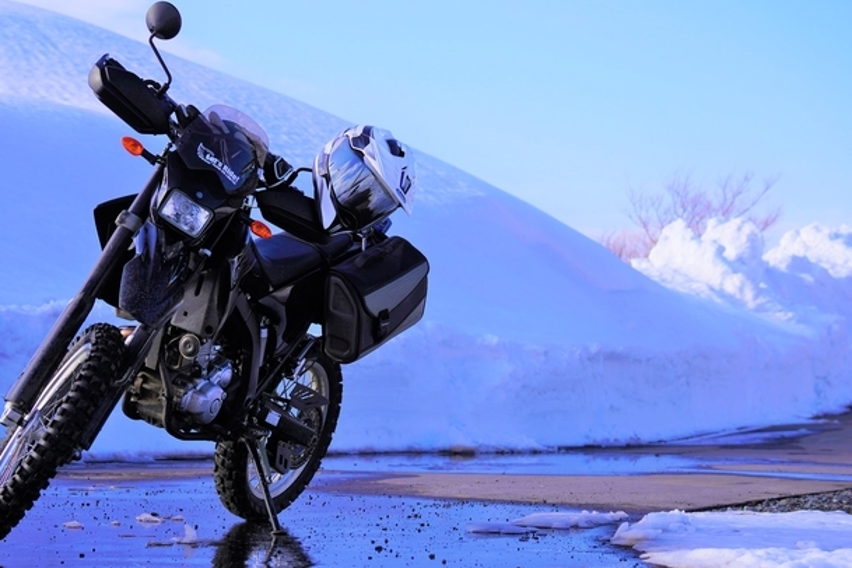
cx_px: 425
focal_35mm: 92
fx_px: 2177
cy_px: 286
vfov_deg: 14.9
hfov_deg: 22.1
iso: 100
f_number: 5.6
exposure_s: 1/500
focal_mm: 70
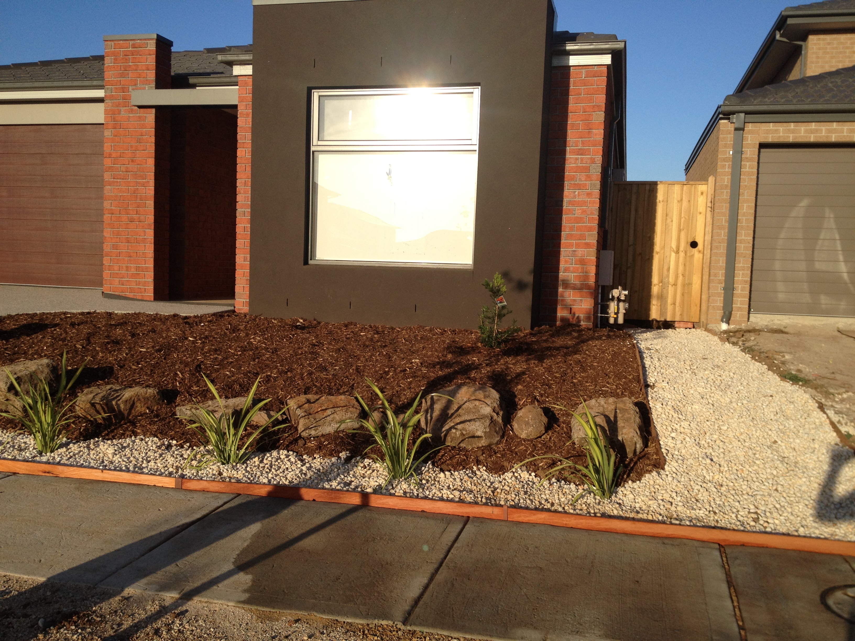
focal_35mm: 35
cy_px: 320
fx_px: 864
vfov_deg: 40.7
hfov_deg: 52.6
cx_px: 428
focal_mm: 4.28
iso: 64
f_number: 2.4
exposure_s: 1/1534
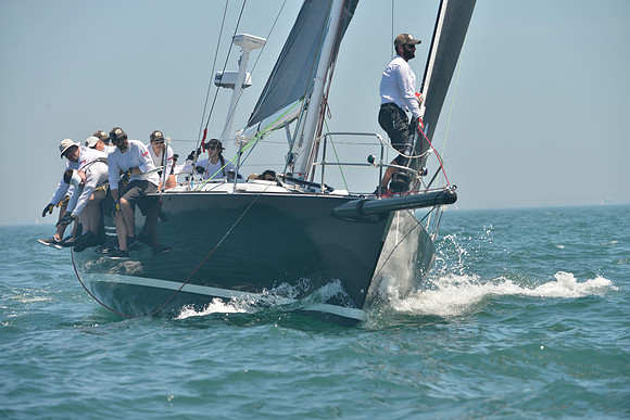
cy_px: 210
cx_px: 315
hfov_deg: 9.8
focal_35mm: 210
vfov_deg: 6.5
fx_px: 3676
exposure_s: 1/1000
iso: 280
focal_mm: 210
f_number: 6.3
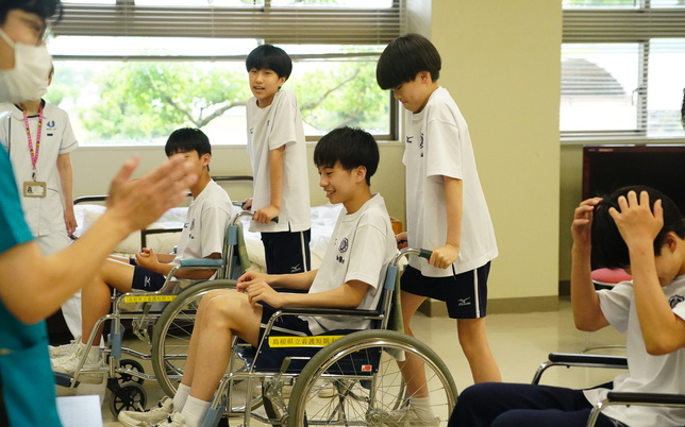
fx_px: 1344
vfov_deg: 18.1
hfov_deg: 28.6
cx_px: 344
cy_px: 201
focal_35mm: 72
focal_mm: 70
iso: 10000
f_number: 3.5
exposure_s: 1/1250
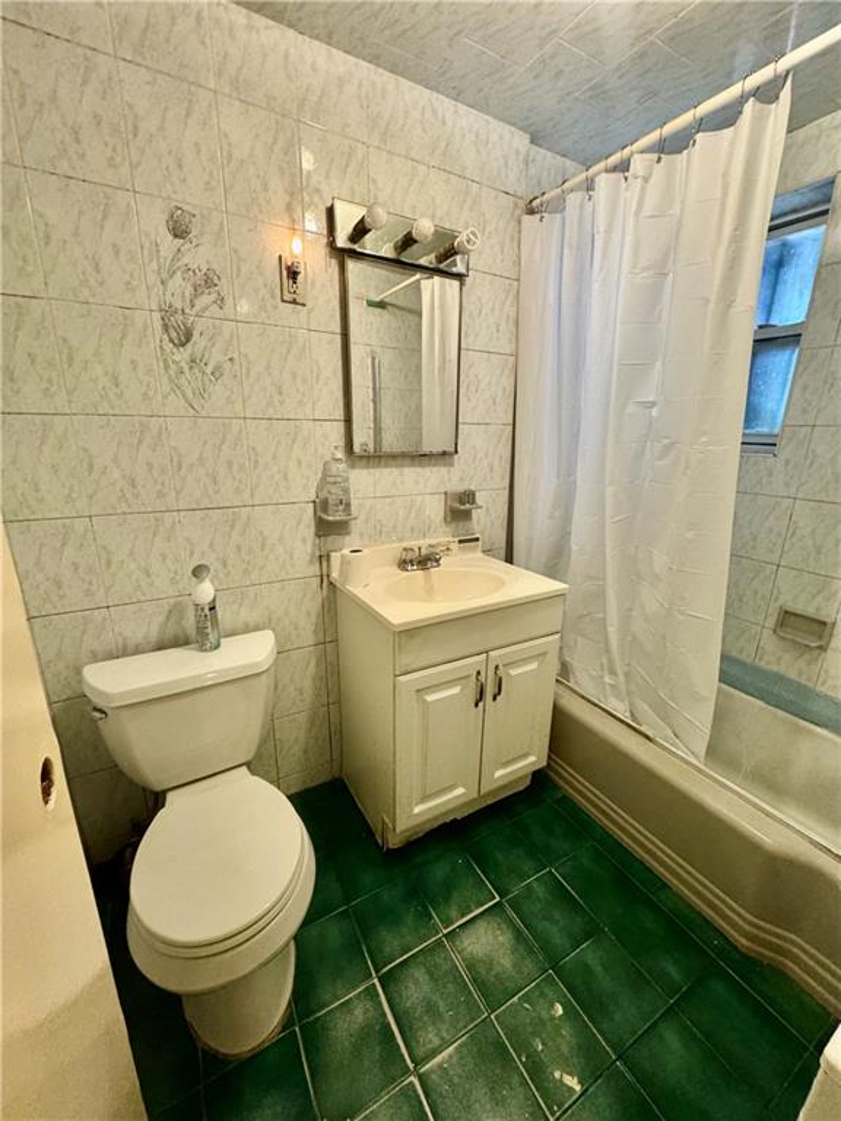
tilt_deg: -16.7
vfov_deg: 102.1
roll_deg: -0.7
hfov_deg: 85.7
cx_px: 420
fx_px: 454
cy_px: 560
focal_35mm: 14
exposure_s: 1/60
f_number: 2.2
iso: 640
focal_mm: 2.22
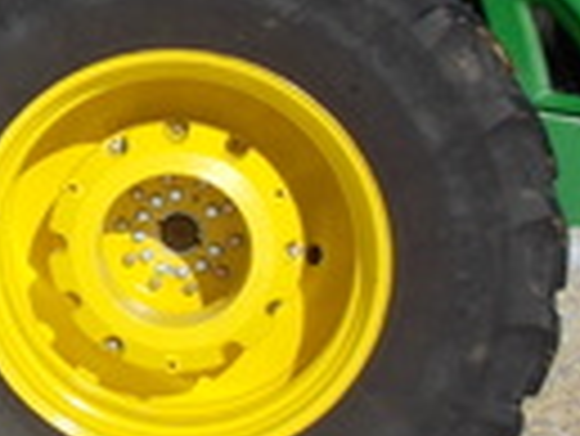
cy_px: 85
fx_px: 2046
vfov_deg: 12.1
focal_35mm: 122
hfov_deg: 15.2
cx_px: -234
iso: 80
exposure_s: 1/1600
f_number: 3.3
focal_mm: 4.1
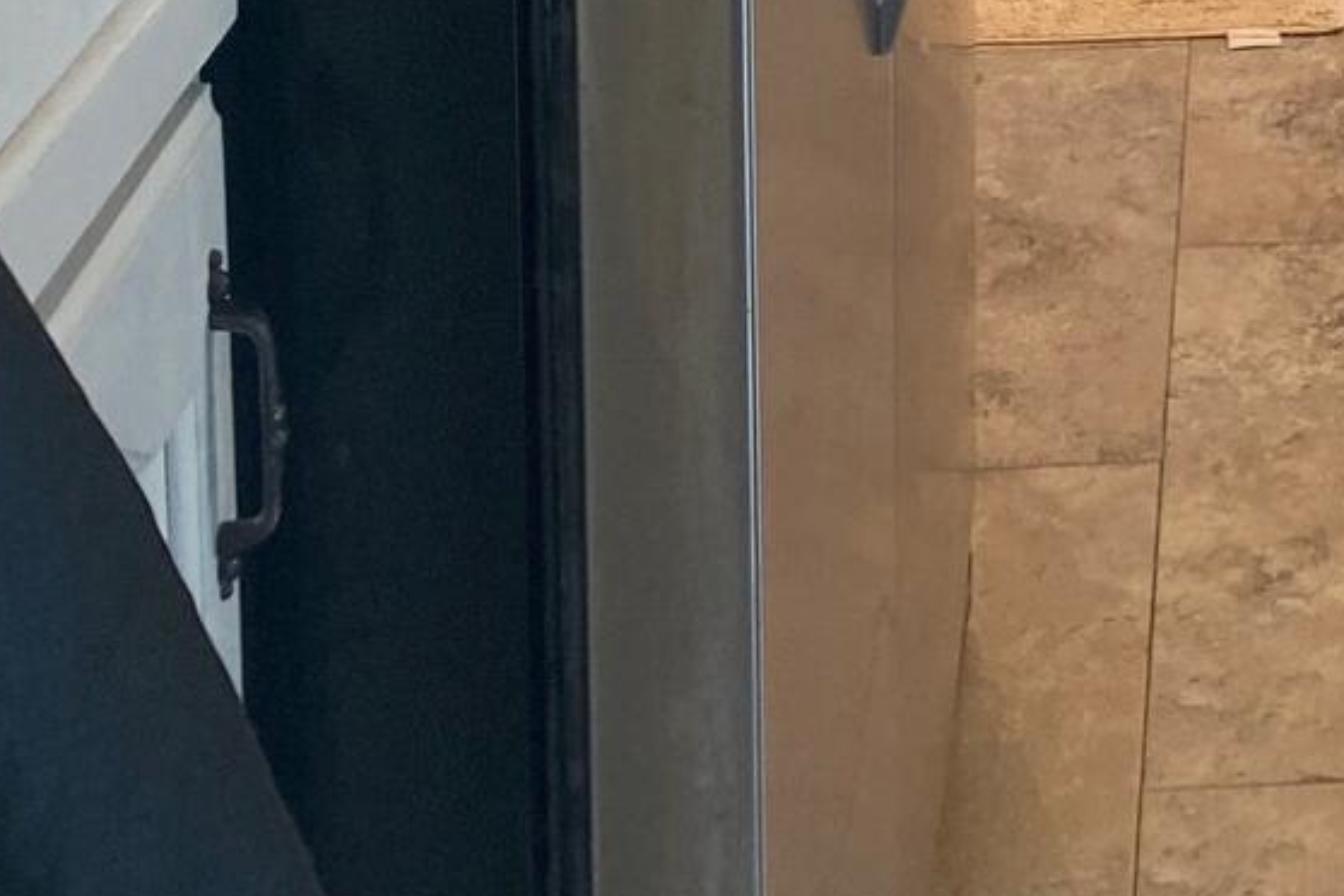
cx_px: 1657
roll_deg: -0.9
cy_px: -1151
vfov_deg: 11.8
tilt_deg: -6.7
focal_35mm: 97
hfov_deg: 19.6
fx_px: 3621
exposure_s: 1/60
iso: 100
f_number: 1.8
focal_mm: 4.25
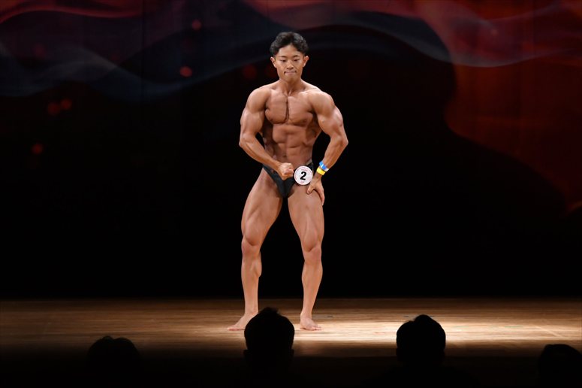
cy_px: 194
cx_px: 291
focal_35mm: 225
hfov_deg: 9.2
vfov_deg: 6.1
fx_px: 3636
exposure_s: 1/400
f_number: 5.6
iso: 3200
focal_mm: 150
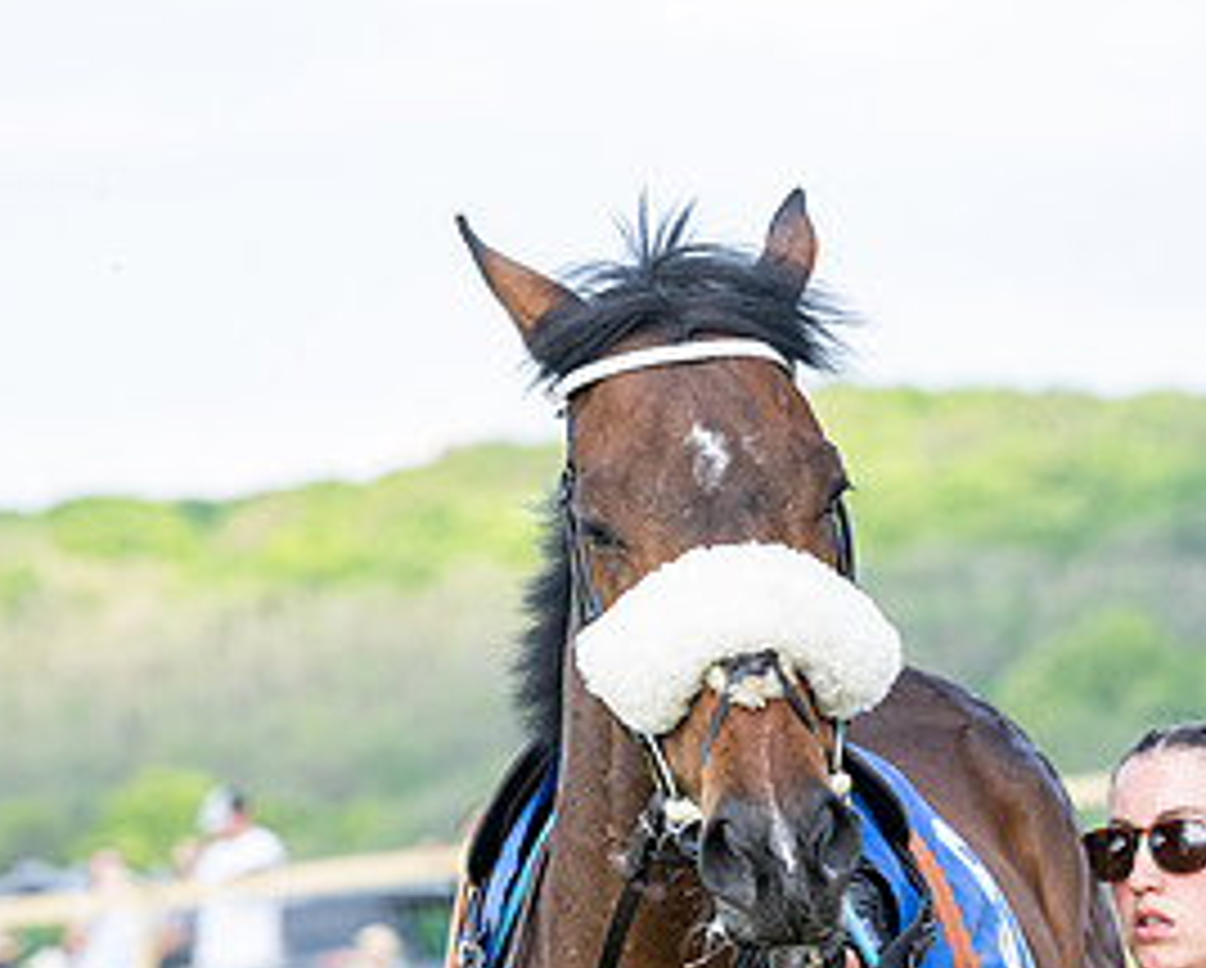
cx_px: 671
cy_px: 1000
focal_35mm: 260
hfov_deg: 7.4
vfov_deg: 5.9
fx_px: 9290
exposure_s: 1/1000
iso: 400
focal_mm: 110
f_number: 4
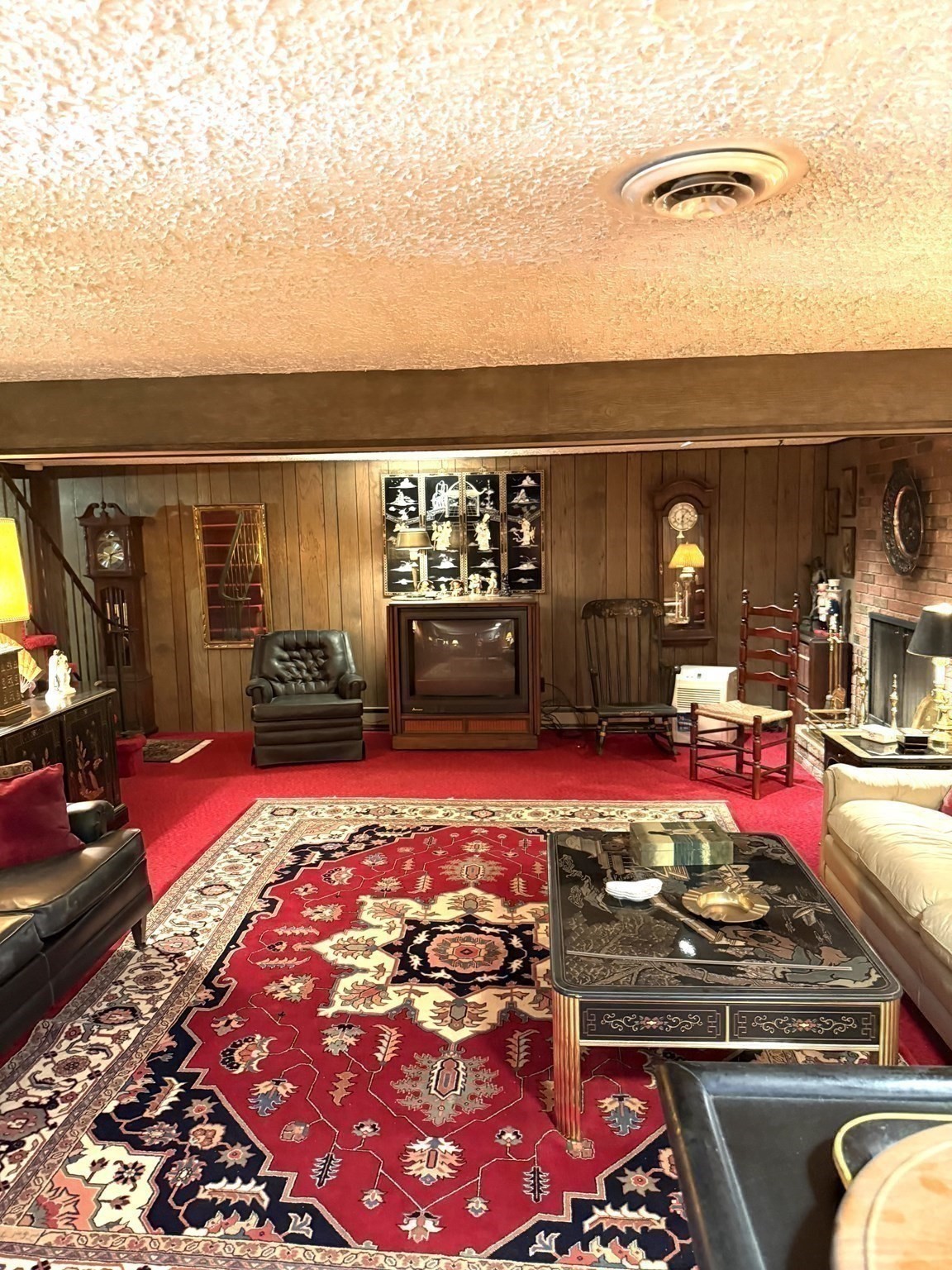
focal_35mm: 24
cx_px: 476
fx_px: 880
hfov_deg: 56.8
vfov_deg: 71.6
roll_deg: +0.5
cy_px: 635
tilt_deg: -5.8
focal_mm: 6.76
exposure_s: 1/30
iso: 800
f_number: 1.78
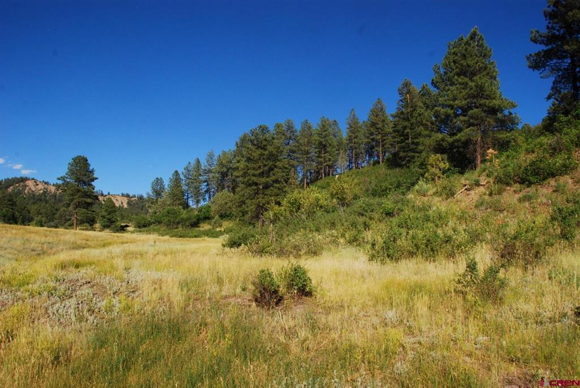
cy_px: 194
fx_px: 435
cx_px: 290
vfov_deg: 48.0
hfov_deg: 67.3
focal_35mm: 27
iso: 400
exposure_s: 1/500
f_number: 11
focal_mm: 18
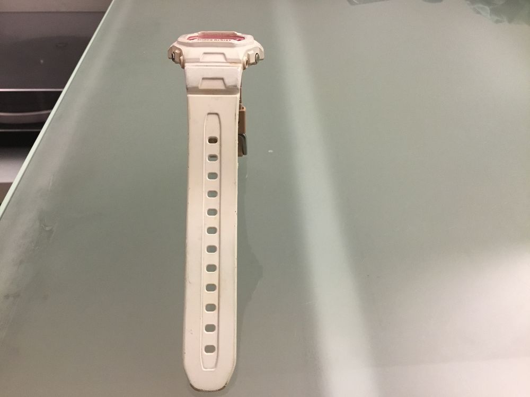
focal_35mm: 31
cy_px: 198
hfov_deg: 58.4
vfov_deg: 45.4
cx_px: 265
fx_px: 475
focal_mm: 3.3
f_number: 2.4
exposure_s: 1/33
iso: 160
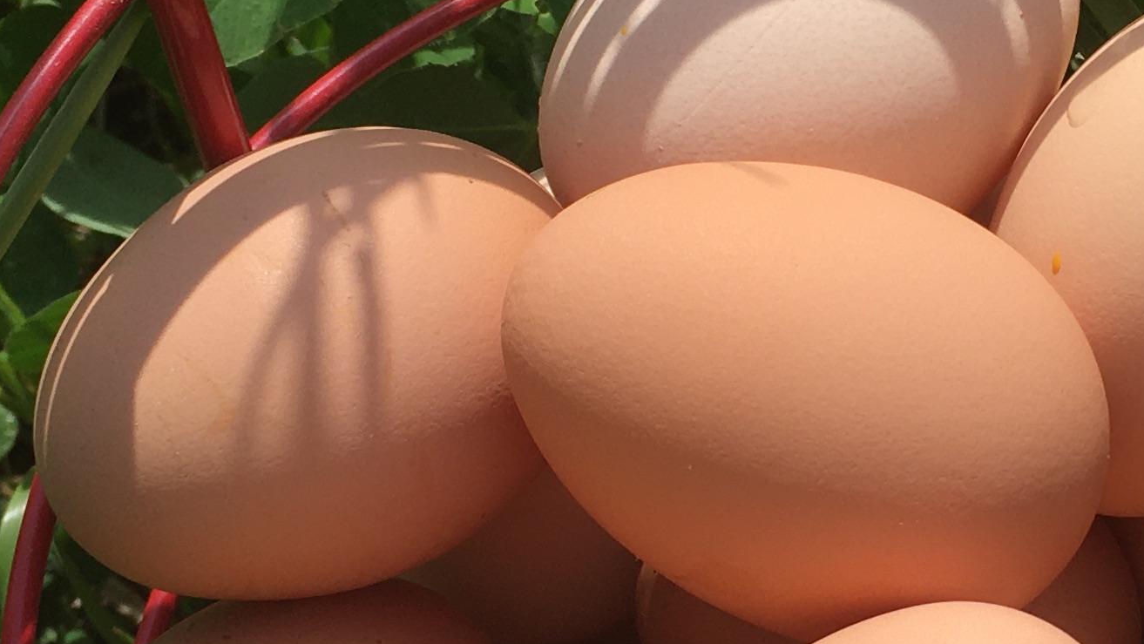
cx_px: 904
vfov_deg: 12.5
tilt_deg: -52.4
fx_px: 2943
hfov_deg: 21.7
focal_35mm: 97
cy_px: 353
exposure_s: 1/1637
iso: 25
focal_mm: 4.15
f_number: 2.2
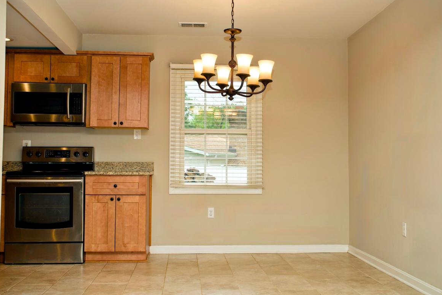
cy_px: 141
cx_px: 219
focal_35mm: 45
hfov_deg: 43.6
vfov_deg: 29.9
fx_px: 552
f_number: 7.1
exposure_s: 1/125
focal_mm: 41
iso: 400
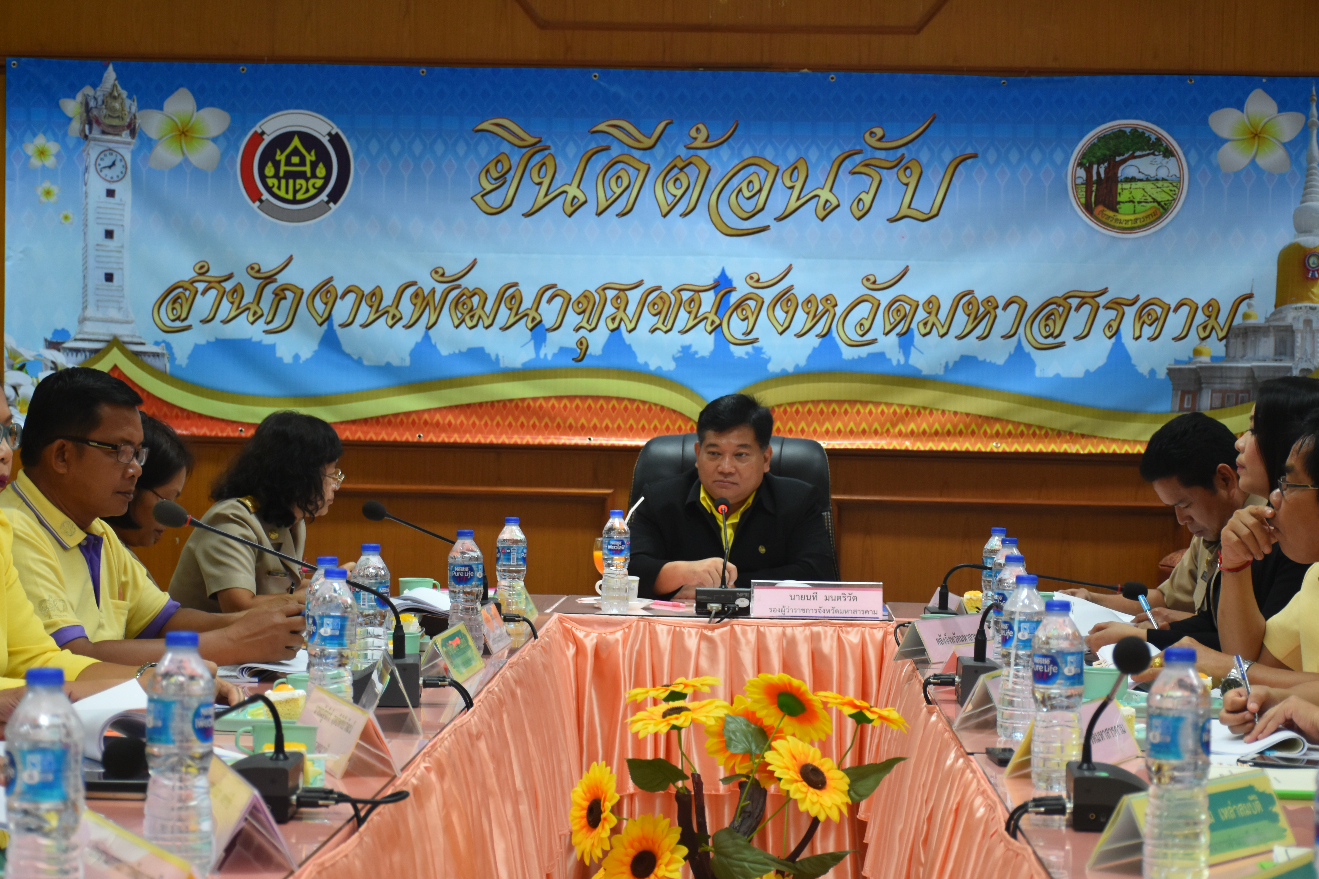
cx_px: 660
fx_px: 2473
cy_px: 440
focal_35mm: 68
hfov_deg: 29.9
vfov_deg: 20.2
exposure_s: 1/60
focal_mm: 45
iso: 900
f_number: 4.5
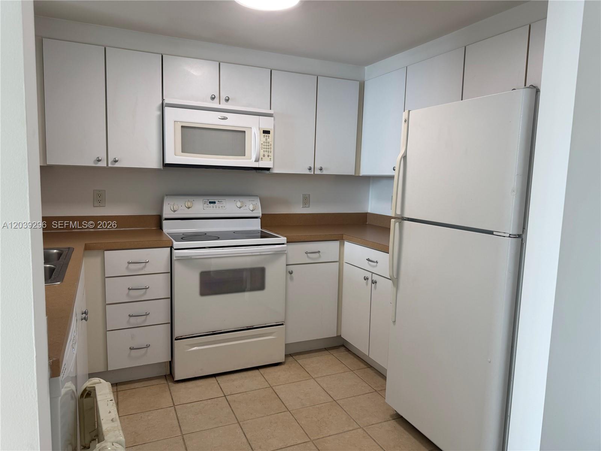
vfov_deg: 56.8
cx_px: 300
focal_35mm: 24
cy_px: 226
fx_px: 417
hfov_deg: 71.6
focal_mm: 6.76
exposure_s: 1/120
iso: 80
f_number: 1.78
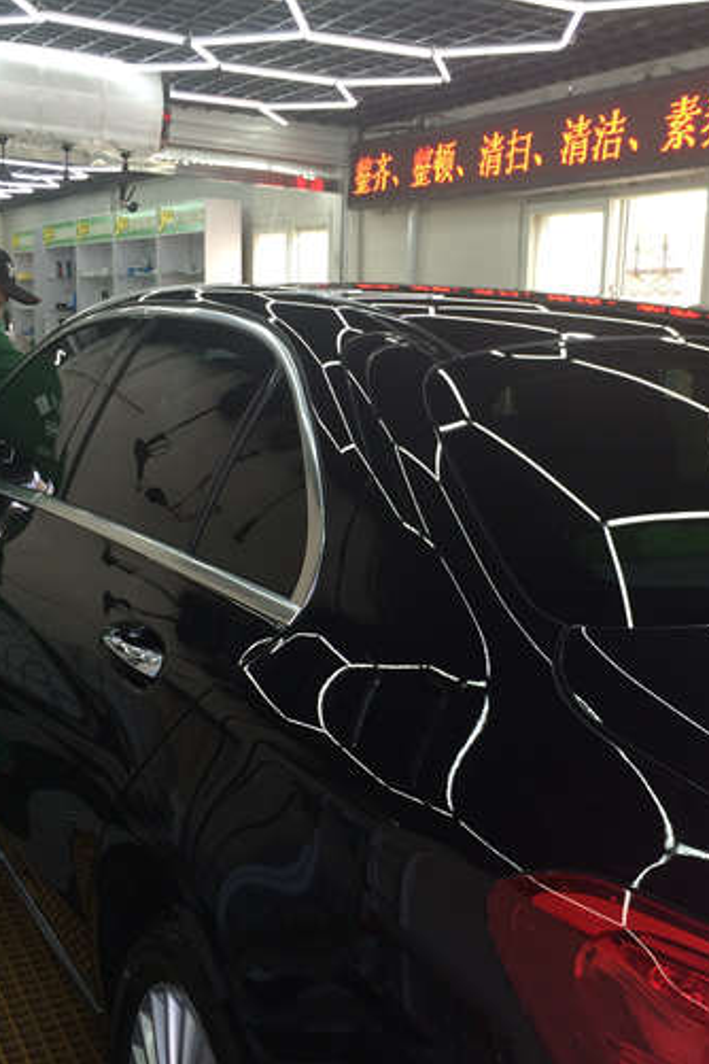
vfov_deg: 46.4
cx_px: 487
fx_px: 1241
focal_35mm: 42
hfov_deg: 31.6
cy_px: 533
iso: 32
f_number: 2.2
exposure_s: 1/50
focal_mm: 4.12
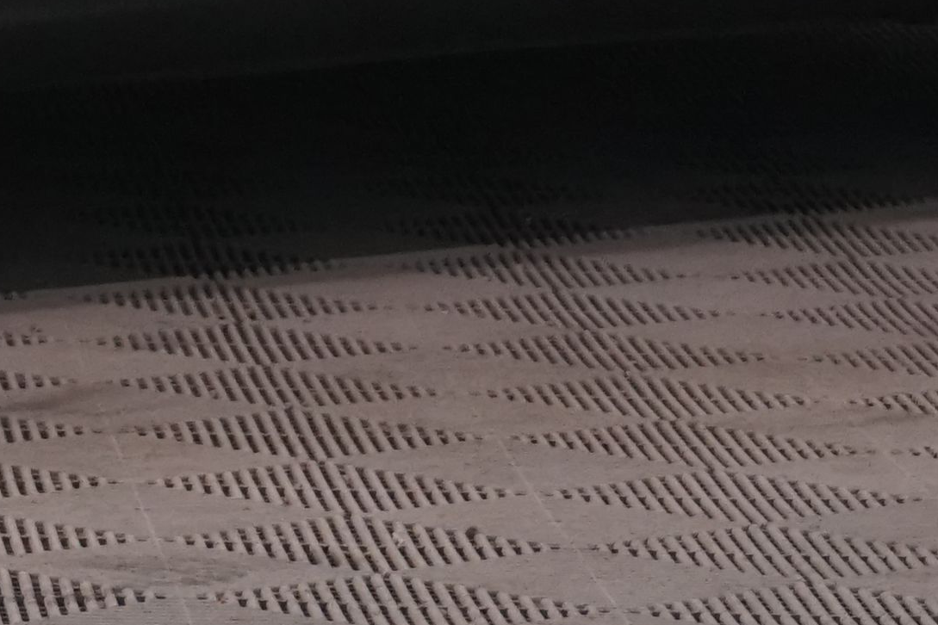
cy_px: -905
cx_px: -486
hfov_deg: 5.5
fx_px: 9614
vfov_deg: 3.7
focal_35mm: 369
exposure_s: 1/25
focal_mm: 67
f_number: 9
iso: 1600
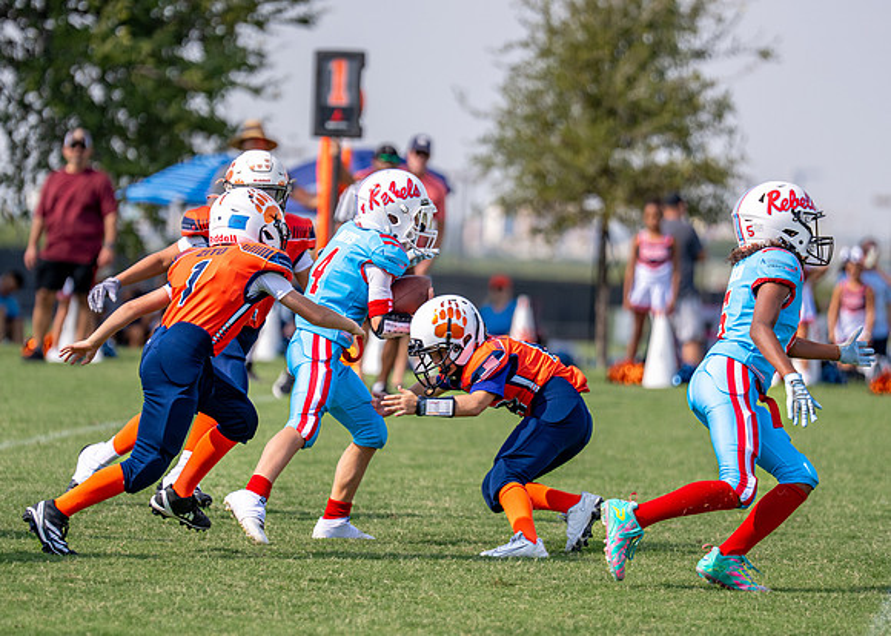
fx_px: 7280
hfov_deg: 7.0
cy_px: 278
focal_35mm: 288
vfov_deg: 5.0
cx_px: 392
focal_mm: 182
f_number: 2.8
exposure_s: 1/2000
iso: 125
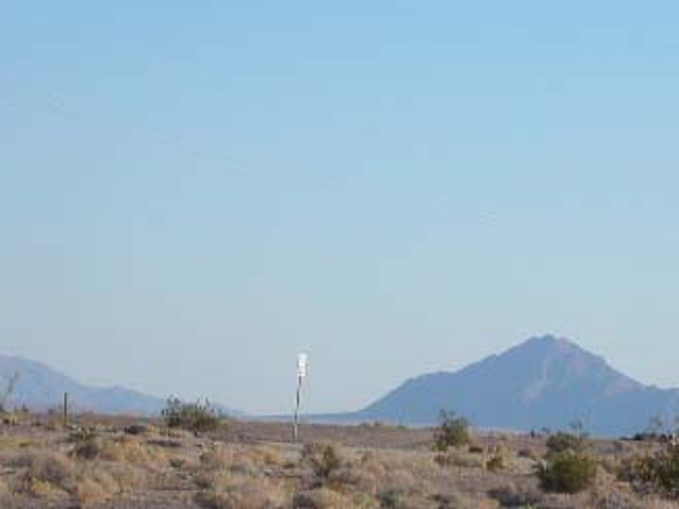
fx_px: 4373
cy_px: 326
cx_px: 513
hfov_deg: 8.9
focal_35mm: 223
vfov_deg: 6.7
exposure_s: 1/350
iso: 100
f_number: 8
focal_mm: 23.4
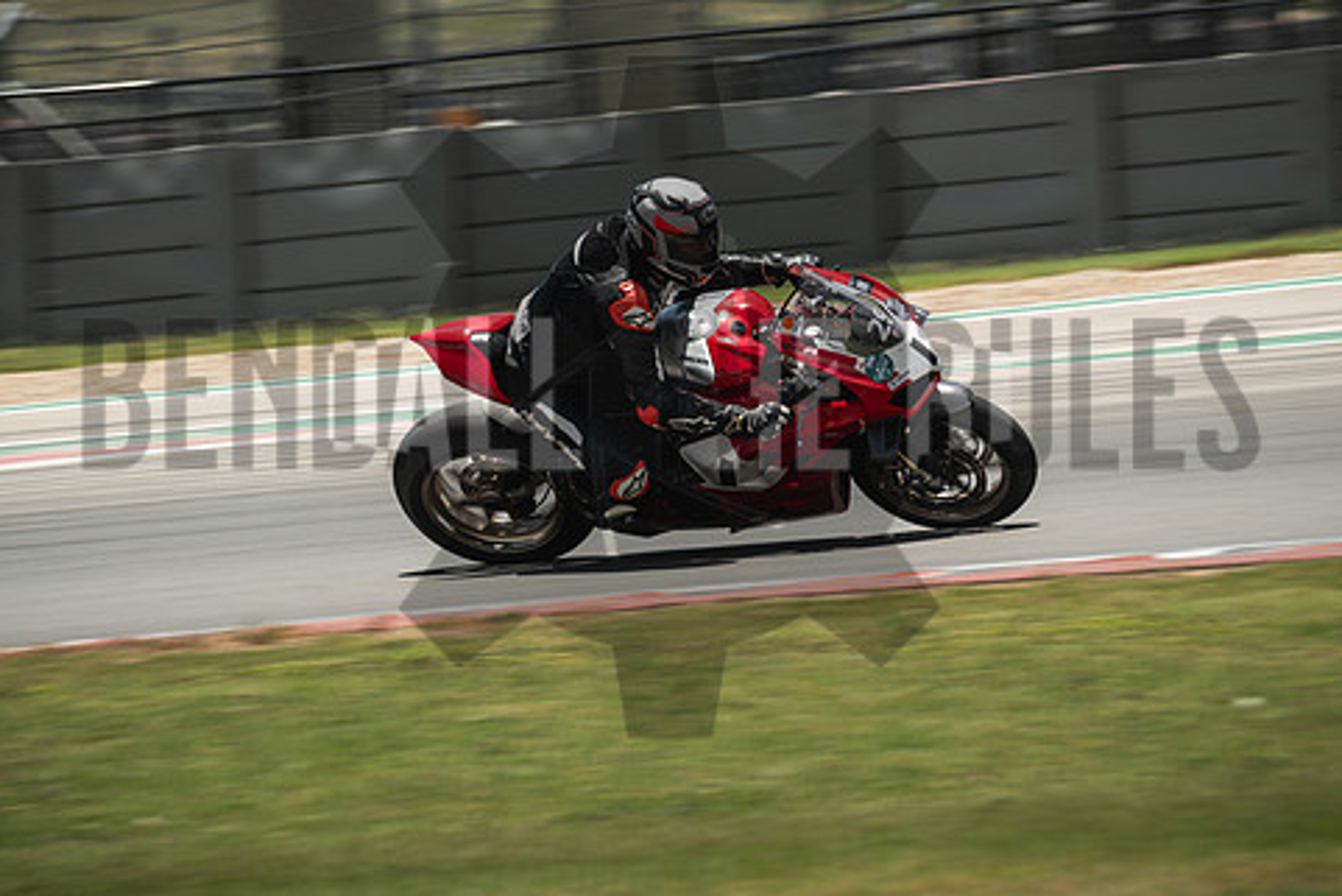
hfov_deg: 5.6
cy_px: 398
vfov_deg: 3.7
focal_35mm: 369
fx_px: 13759
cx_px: 670
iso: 160
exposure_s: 1/250
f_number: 8
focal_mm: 203.7
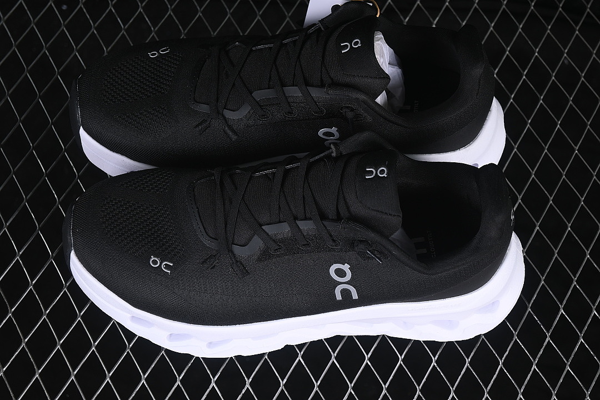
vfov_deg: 18.2
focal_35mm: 75
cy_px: 200
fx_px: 1250
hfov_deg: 27.0
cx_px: 300
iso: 160
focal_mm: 50
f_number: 6.3
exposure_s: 1/60
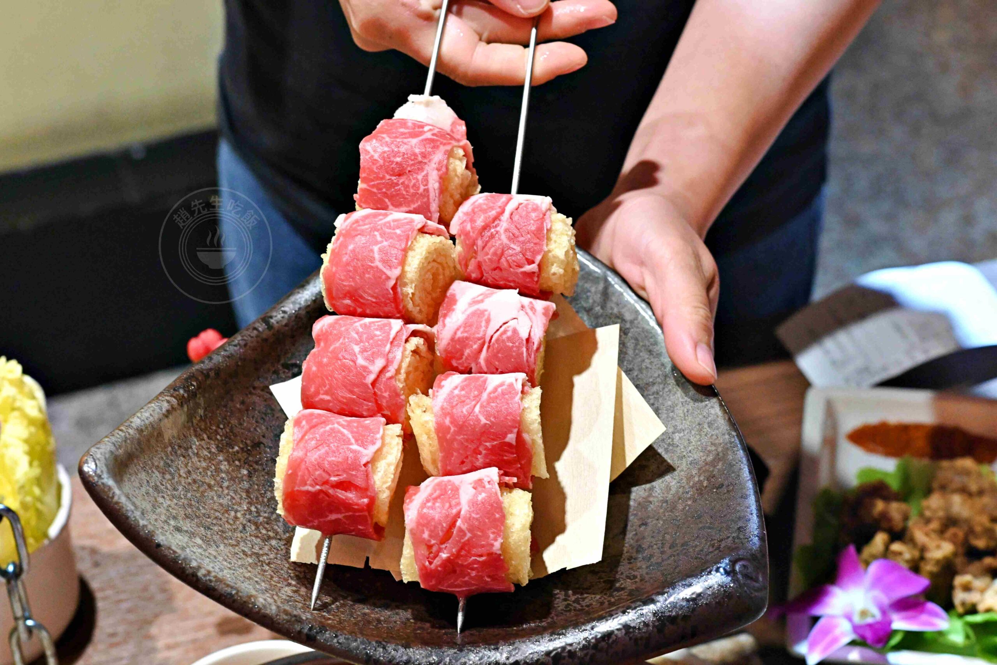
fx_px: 2077
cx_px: 498
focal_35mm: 75
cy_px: 332
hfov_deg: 27.0
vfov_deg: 18.2
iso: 4000
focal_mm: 50
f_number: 5.6
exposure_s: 1/100
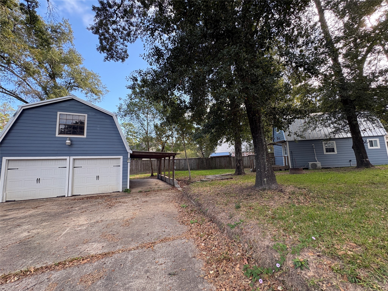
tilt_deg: +7.1
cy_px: 146
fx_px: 157
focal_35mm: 14
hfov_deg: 102.1
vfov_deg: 85.7
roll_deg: +1.6
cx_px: 194
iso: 64
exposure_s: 1/144
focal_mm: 2.22
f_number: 2.2
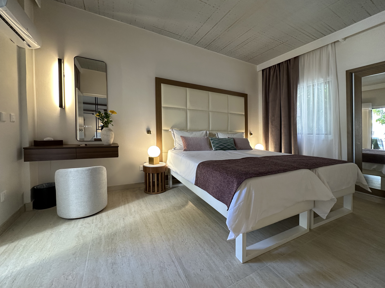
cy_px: 144
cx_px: 192
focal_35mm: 14
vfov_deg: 85.7
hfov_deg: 102.1
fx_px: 156
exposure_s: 1/100
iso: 160
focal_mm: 2.22
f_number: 2.2
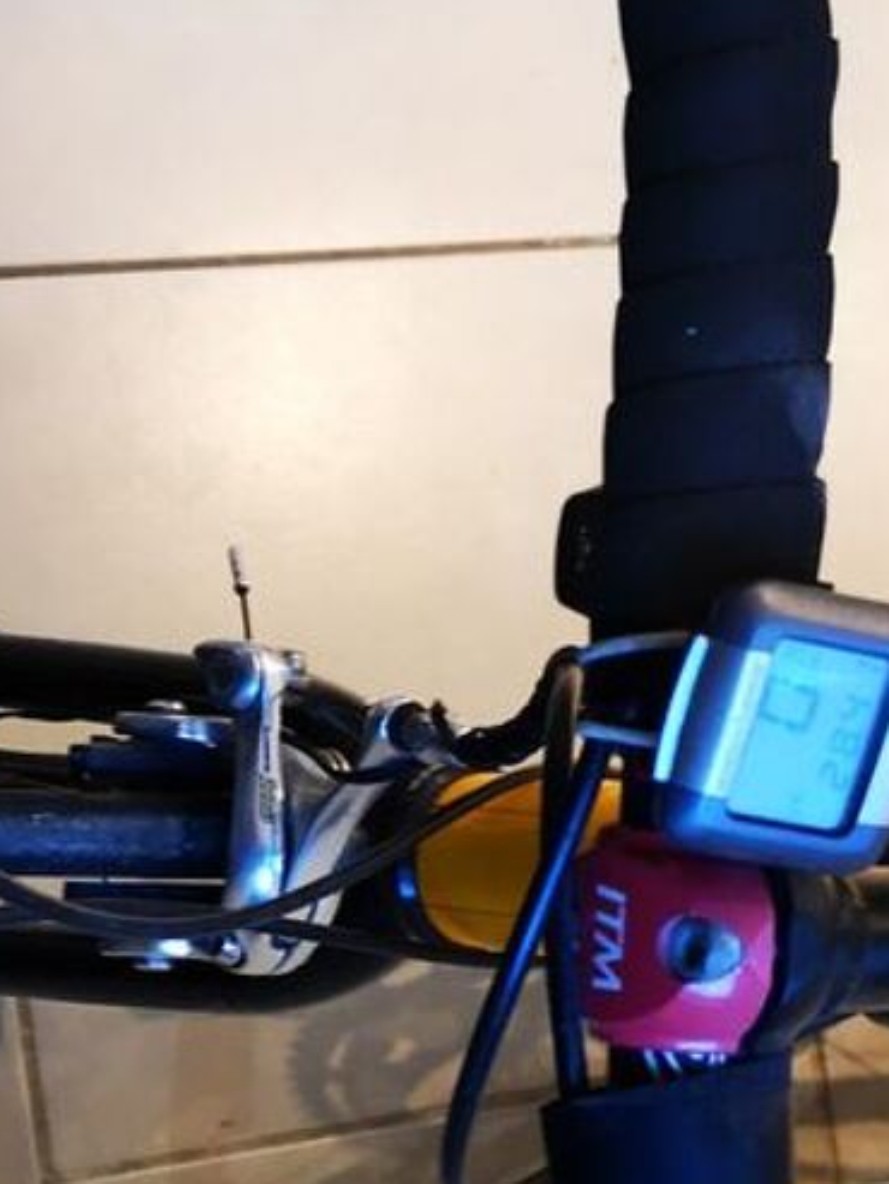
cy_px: 1000
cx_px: 192
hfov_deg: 20.0
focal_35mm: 73
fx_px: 2499
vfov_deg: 26.0
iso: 320
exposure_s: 1/25
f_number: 1.8
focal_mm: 3.95
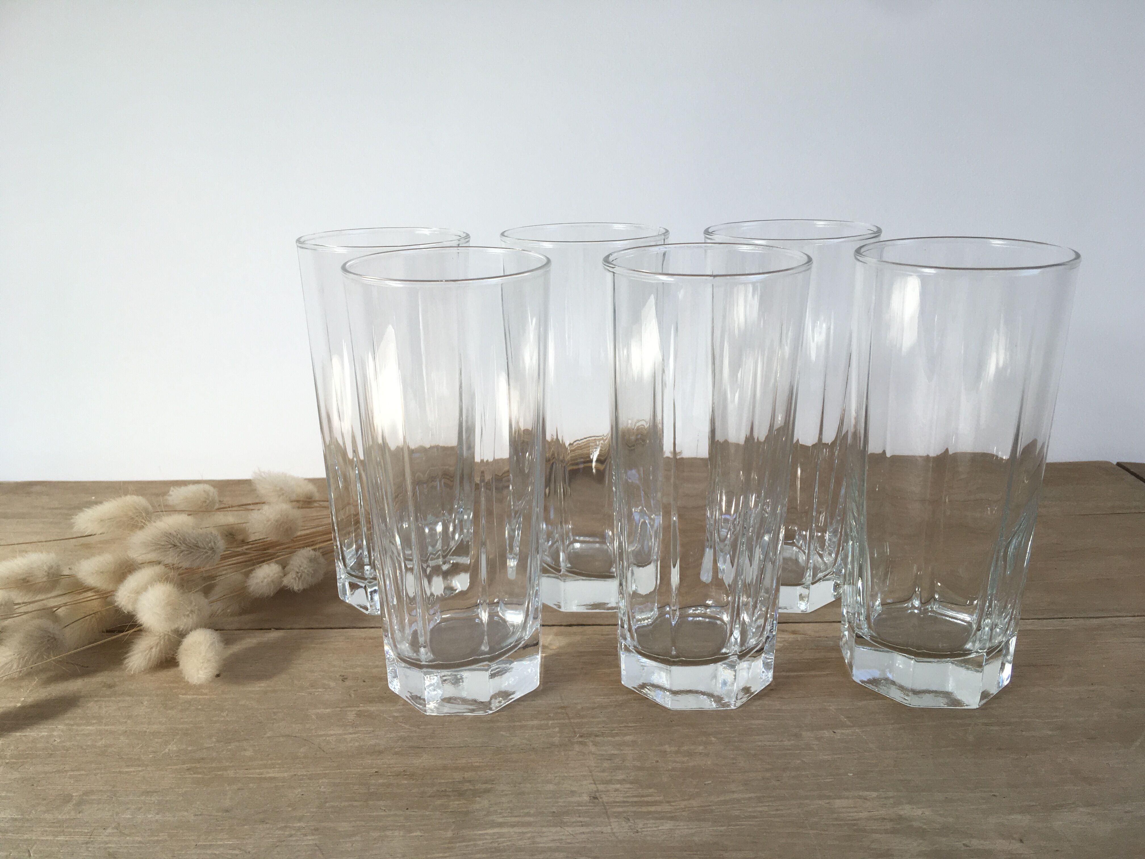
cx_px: 572
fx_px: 959
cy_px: 430
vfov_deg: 48.2
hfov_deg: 61.7
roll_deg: +0.8
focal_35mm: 29
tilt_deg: -15.5
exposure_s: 1/100
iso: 32
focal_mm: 4.15
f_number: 2.2
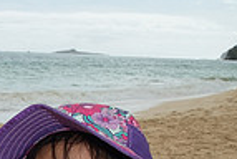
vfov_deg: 11.3
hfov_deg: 16.1
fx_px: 739
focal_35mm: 112
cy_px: 299
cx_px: -152
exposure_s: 1/200
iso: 200
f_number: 10
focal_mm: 18
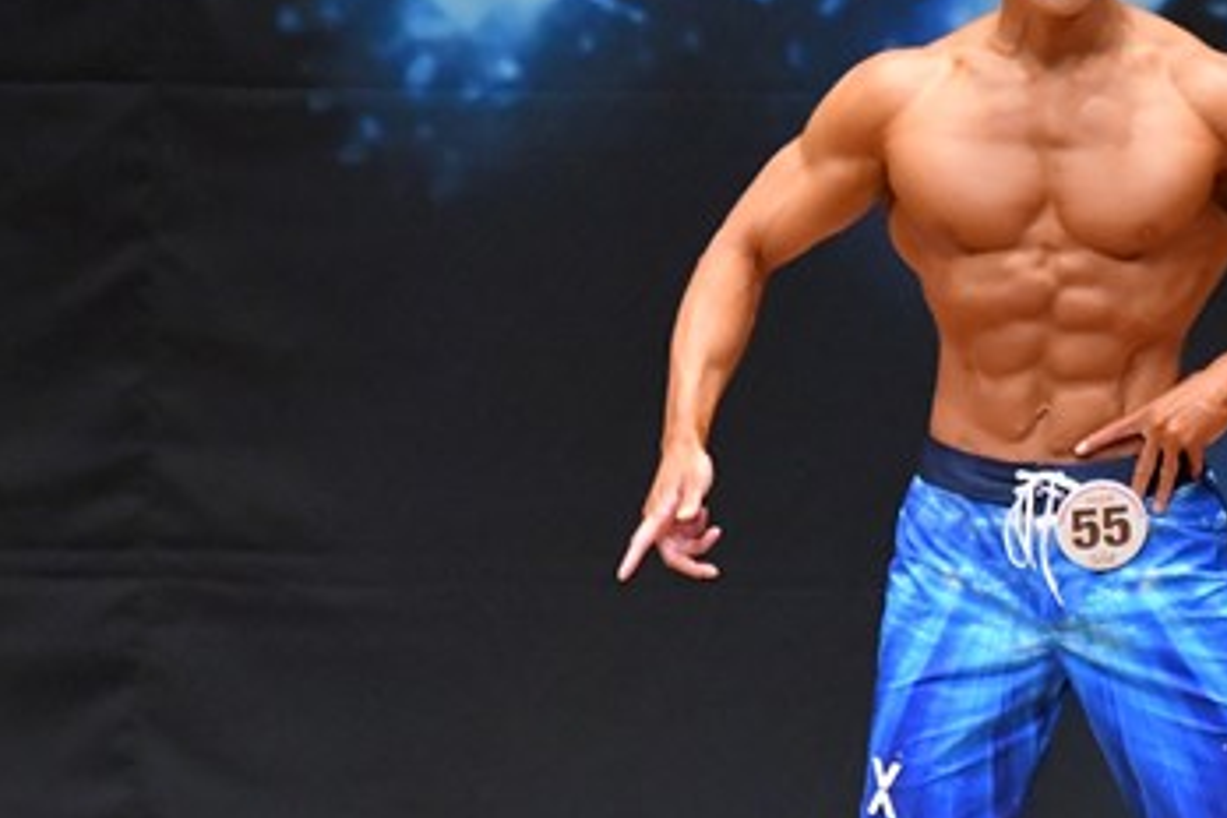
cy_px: 518
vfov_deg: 2.2
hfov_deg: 3.2
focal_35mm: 635
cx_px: 1049
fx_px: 21641
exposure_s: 1/400
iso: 8000
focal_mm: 190
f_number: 5.6
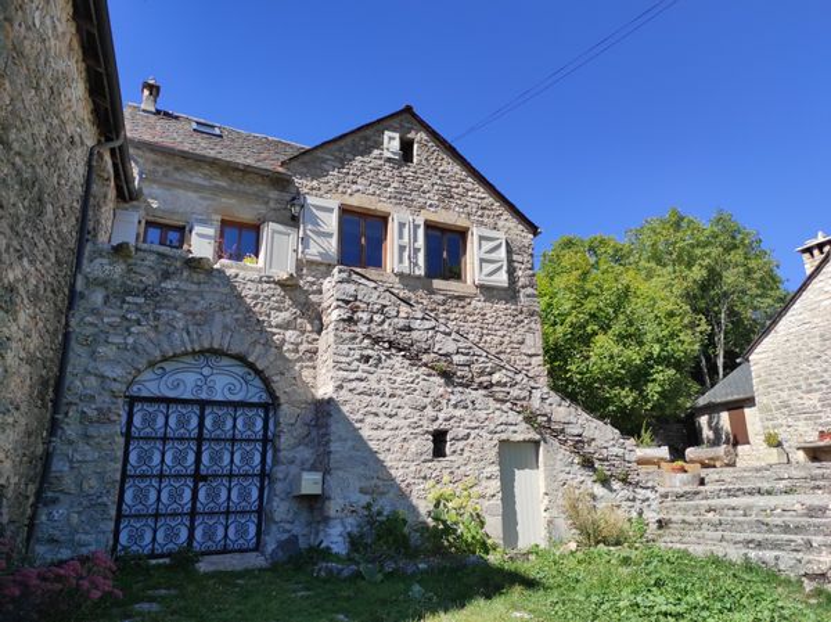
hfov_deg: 69.4
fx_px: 600
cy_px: 311
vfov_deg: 54.8
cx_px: 416
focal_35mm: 25
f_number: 1.89
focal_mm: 5.43
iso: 100
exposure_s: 1/1631
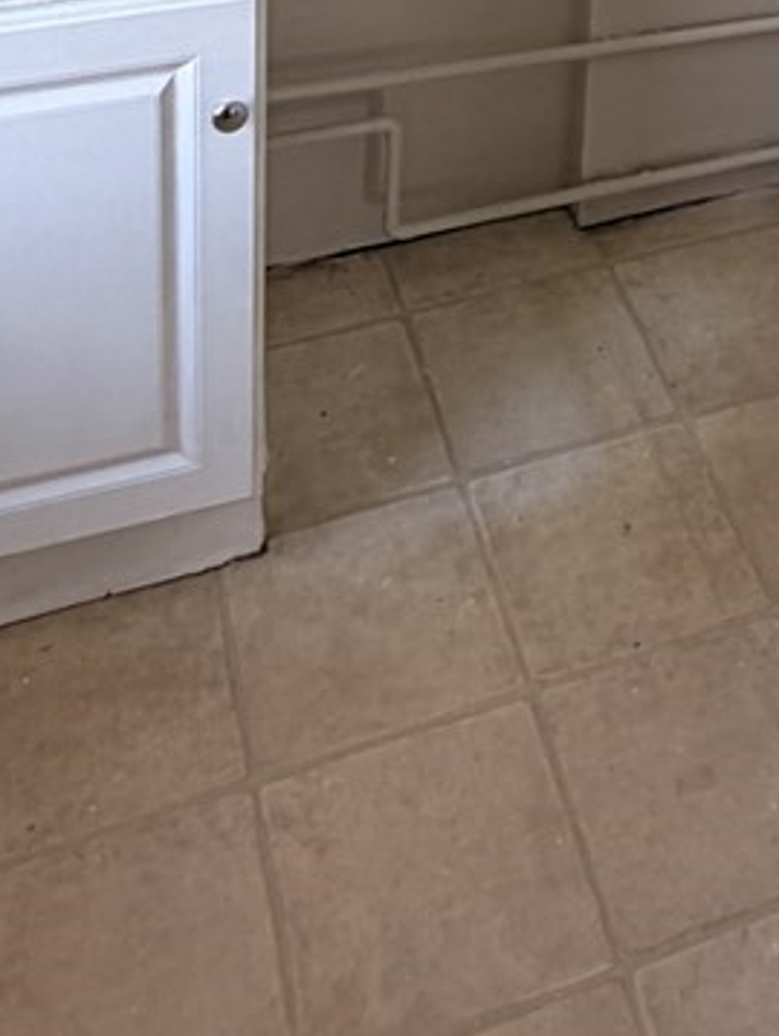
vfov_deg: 25.1
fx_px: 1798
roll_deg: -4.0
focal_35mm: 60
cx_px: 707
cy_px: -492
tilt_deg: -16.9
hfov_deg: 23.8
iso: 160
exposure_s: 1/121
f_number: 2.2
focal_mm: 2.22
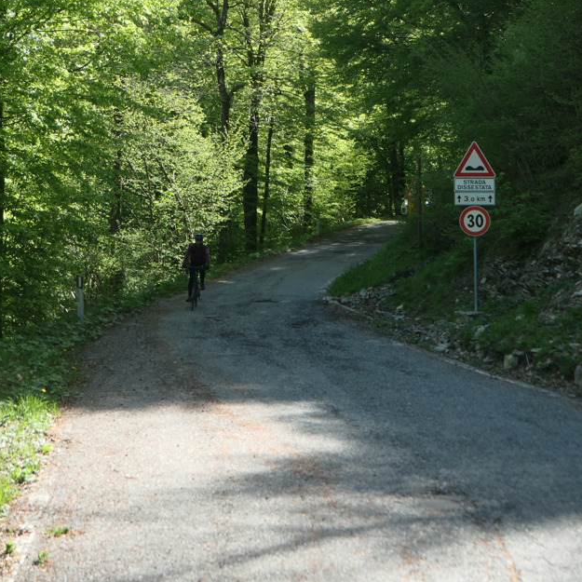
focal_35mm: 68
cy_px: 117
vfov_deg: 24.9
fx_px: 1293
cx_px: 275
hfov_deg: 25.4
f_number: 4.2
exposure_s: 1/400
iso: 200
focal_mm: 18.2
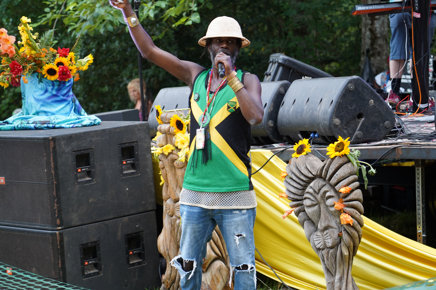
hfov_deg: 19.3
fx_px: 1284
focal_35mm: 106
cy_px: 146
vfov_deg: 12.9
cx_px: 219
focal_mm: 105
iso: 500
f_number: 4
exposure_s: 1/160
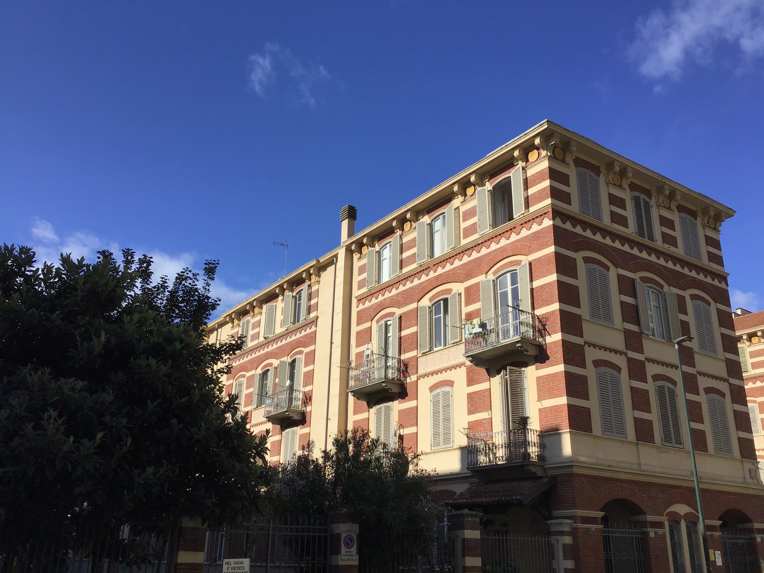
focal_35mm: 31
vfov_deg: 45.4
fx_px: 684
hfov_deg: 58.4
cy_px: 286
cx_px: 382
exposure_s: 1/1508
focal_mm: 3.3
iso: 25
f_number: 2.4
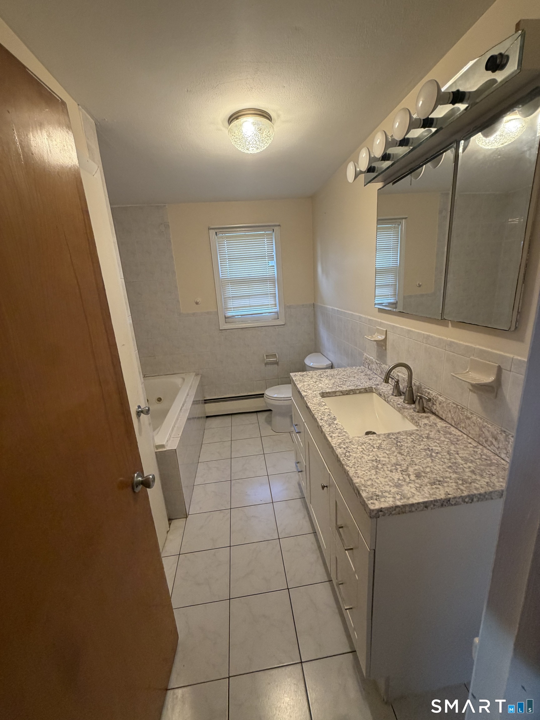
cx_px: 270
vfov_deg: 102.1
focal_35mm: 14
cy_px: 360
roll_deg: +3.8
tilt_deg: -16.0
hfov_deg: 85.7
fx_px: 291
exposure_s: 1/60
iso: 250
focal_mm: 2.22
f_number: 2.2
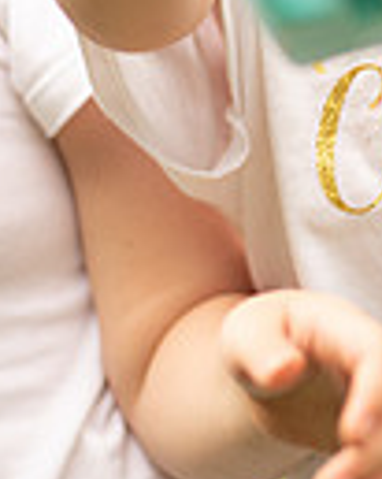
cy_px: 171
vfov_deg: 11.8
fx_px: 2320
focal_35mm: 164
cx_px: 541
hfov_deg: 9.2
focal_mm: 50
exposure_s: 1/400
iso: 100
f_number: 2
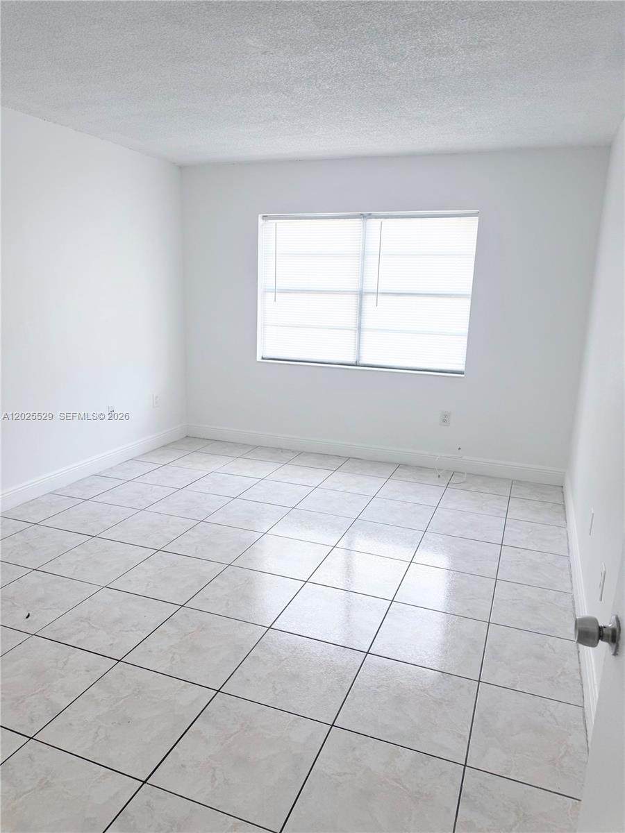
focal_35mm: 24
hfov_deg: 56.8
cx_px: 312
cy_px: 416
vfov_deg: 71.6
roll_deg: -0.8
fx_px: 578
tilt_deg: -13.2
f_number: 1.78
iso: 125
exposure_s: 1/121
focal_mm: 6.76
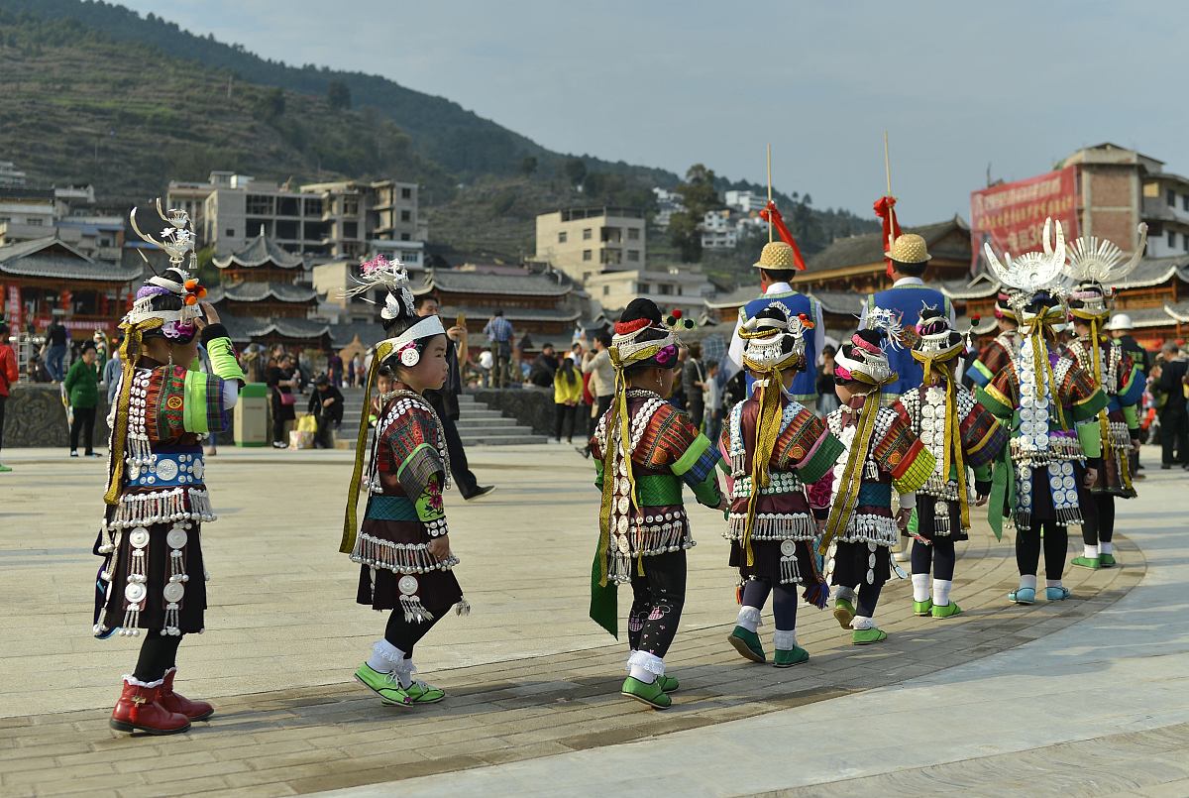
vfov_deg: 38.0
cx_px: 594
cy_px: 399
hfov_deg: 54.3
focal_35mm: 35
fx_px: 1158
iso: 100
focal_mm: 35
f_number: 3.2
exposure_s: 1/2000
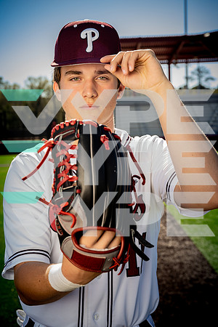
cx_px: 109
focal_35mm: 63
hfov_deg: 21.6
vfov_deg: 31.9
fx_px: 572
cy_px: 164
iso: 250
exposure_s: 1/250
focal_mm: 63
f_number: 7.1
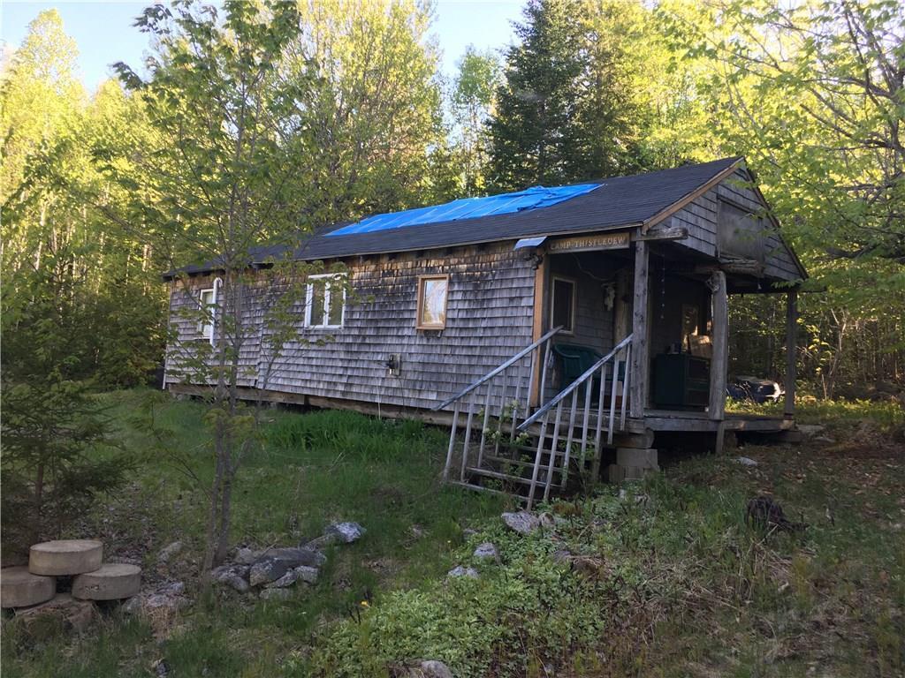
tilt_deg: +6.7
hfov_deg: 61.7
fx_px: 758
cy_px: 339
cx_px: 452
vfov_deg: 48.2
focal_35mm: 29
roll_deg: -3.4
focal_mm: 4.15
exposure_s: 1/120
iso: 40
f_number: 2.2
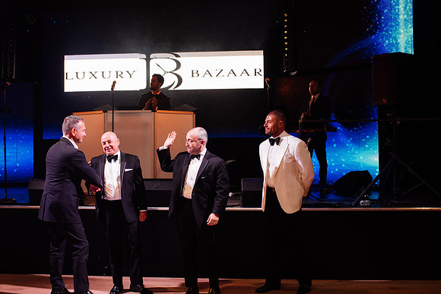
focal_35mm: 46
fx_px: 560
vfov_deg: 29.5
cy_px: 147
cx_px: 167
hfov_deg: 42.7
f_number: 5
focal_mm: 35
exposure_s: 1/200
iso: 2000
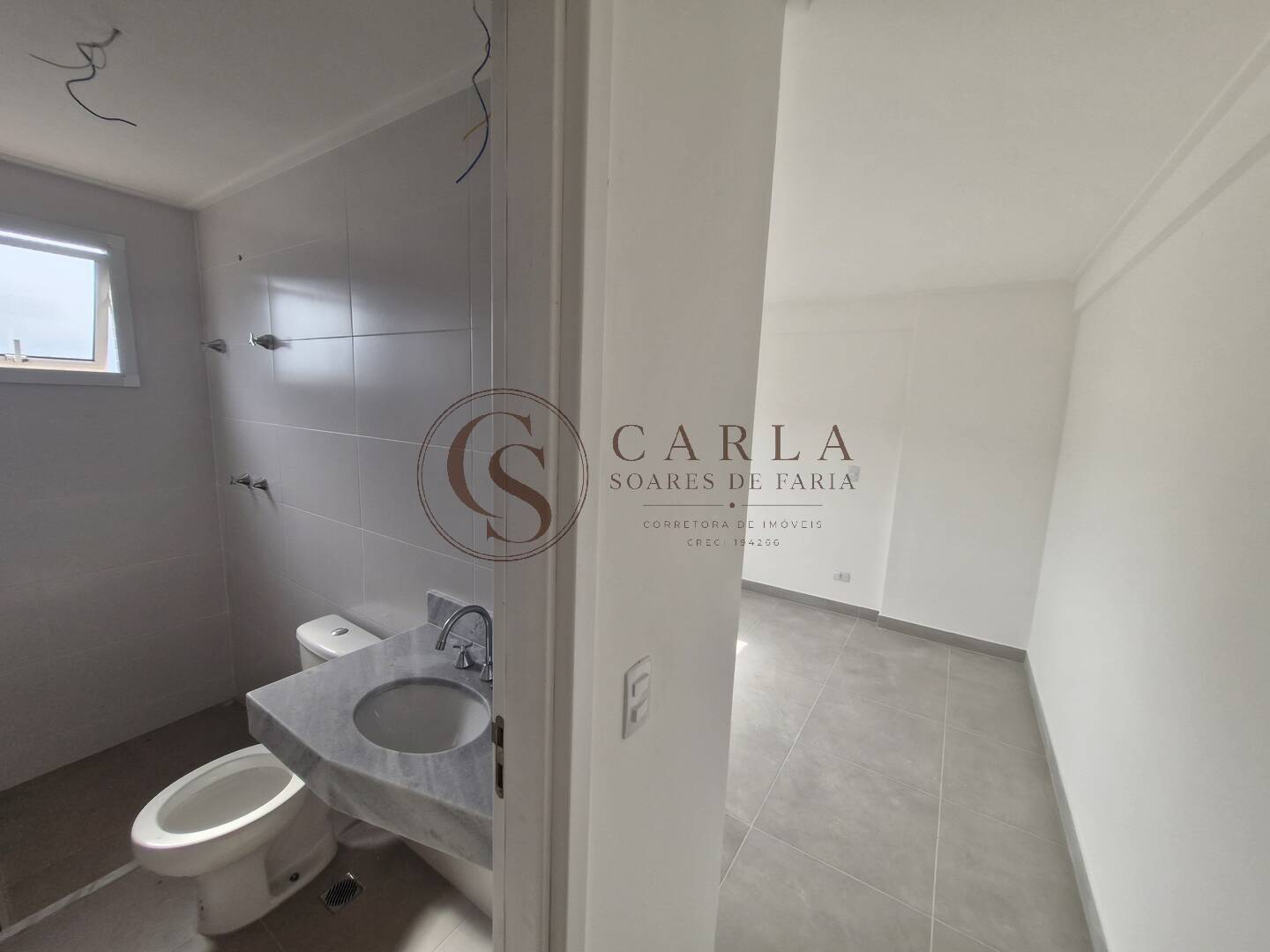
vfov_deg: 89.9
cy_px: 476
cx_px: 635
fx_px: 477
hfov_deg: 106.2
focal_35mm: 13
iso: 50
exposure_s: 1/199
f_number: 2.2
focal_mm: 1.74
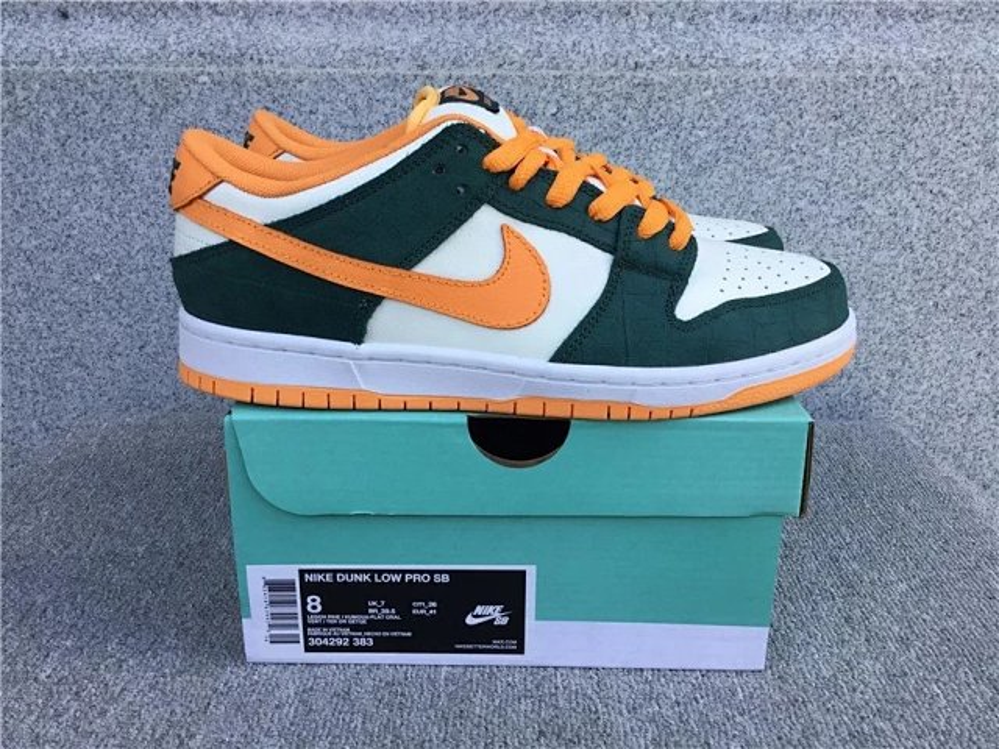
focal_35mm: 31
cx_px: 500
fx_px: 895
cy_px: 374
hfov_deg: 58.4
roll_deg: +0.1
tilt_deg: -18.5
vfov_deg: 45.4
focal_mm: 3.3
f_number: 2.4
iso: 25
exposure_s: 1/224
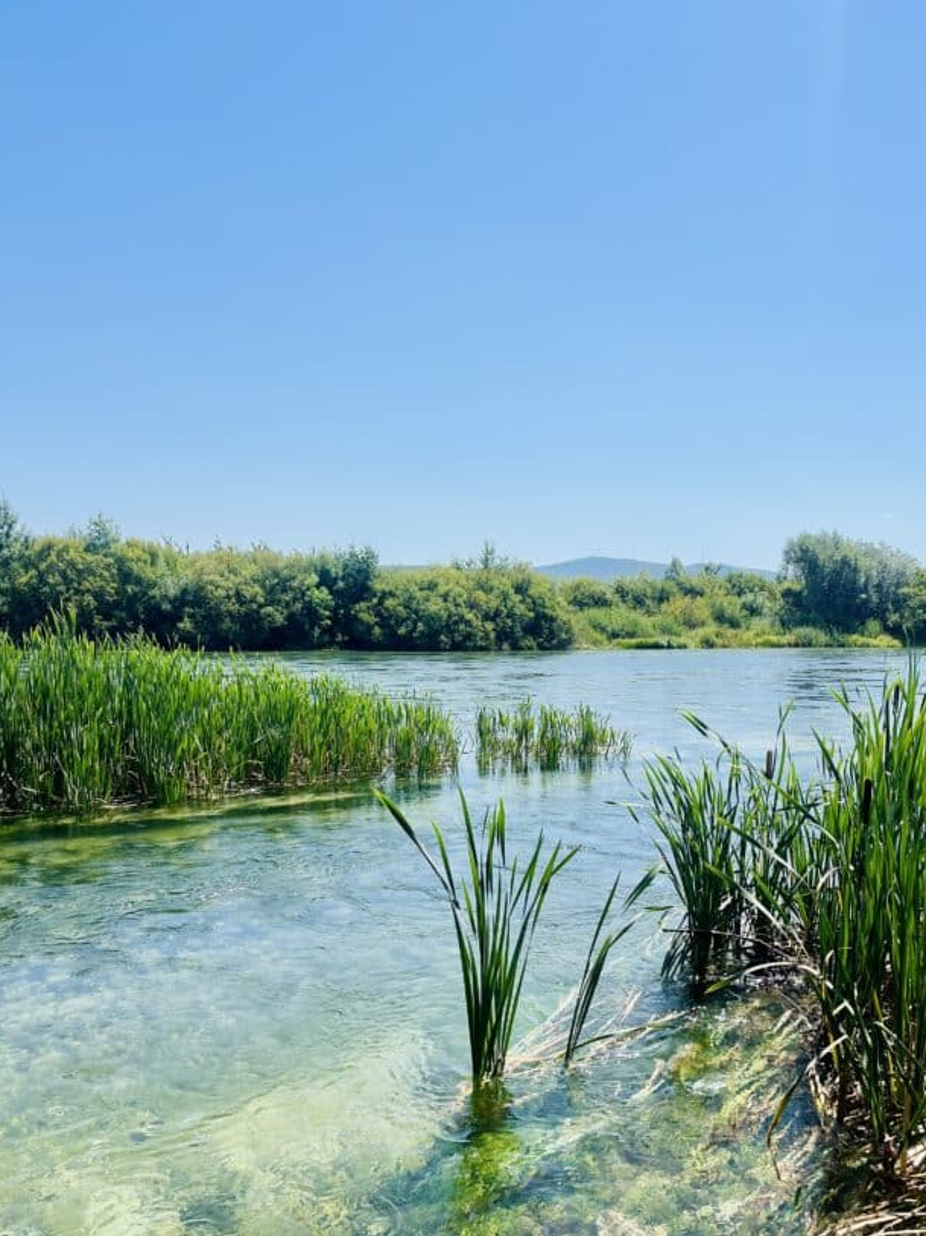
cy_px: 759
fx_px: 1142
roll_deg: -0.8
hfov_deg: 44.1
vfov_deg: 56.3
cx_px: 465
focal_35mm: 32
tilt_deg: -7.6
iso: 50
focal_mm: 5.1
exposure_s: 1/4484
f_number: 1.6
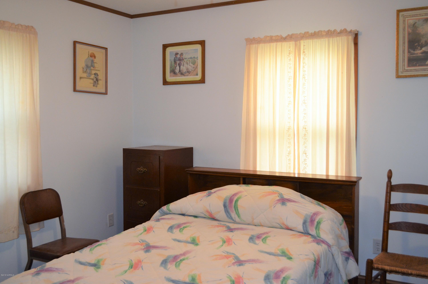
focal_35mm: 36
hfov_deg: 53.2
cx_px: 214
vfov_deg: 36.7
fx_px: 427
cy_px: 142
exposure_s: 1/60
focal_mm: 24
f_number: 4
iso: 1000
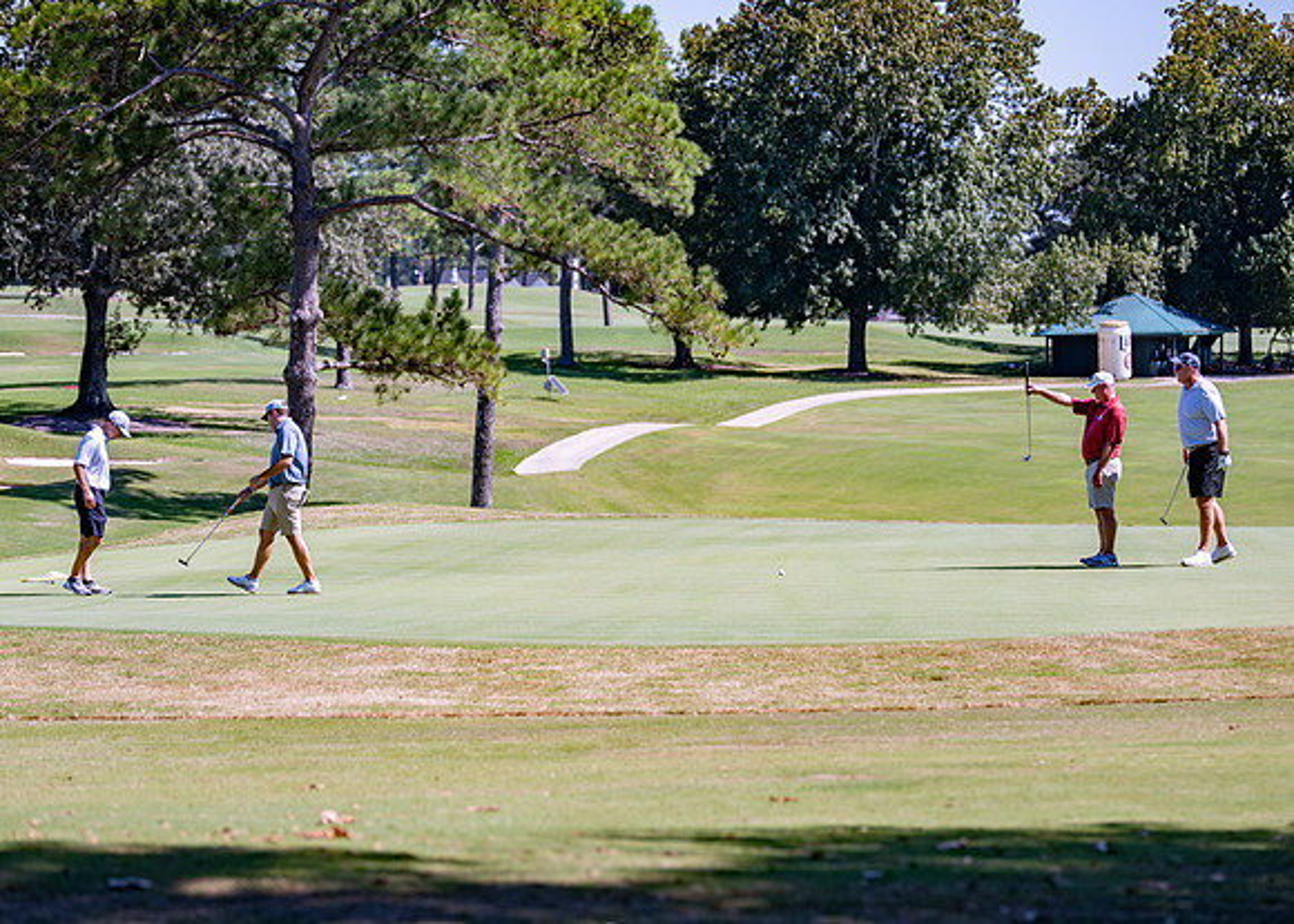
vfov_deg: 10.6
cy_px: 453
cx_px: 590
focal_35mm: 136
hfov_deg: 14.8
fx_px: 4997
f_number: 2.8
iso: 100
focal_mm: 110
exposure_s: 1/1600
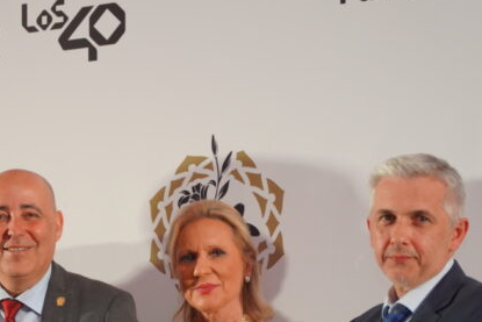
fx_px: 1510
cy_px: 391
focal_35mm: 113
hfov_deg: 17.8
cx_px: 35
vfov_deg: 11.9
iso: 1000
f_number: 2.8
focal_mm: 45.7
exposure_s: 1/200
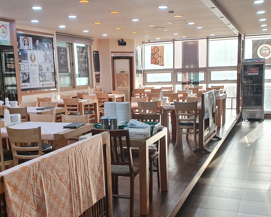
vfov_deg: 36.2
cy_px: 138
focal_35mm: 41
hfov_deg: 44.8
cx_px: 125
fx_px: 329
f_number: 2.4
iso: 125
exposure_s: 1/120
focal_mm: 4.32
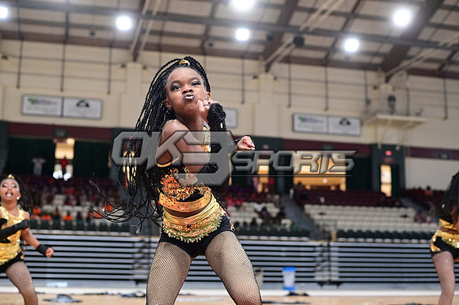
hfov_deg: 39.6
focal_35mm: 50
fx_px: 637
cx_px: 230
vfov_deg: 27.0
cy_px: 152
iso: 6400
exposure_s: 1/1000
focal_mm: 50
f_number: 3.2
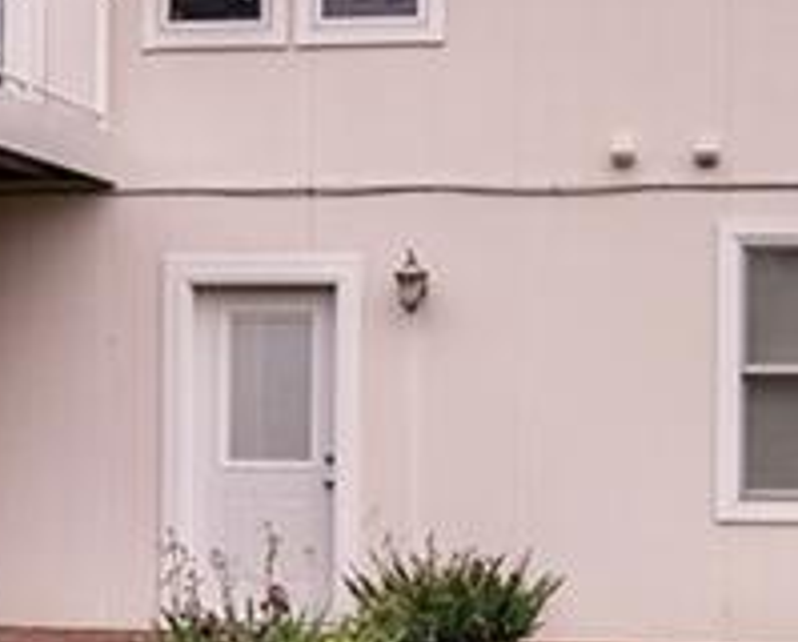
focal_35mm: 77
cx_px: 513
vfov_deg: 20.0
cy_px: 377
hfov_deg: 24.6
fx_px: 1822
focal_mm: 16
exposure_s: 1/1000
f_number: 2.8
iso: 100
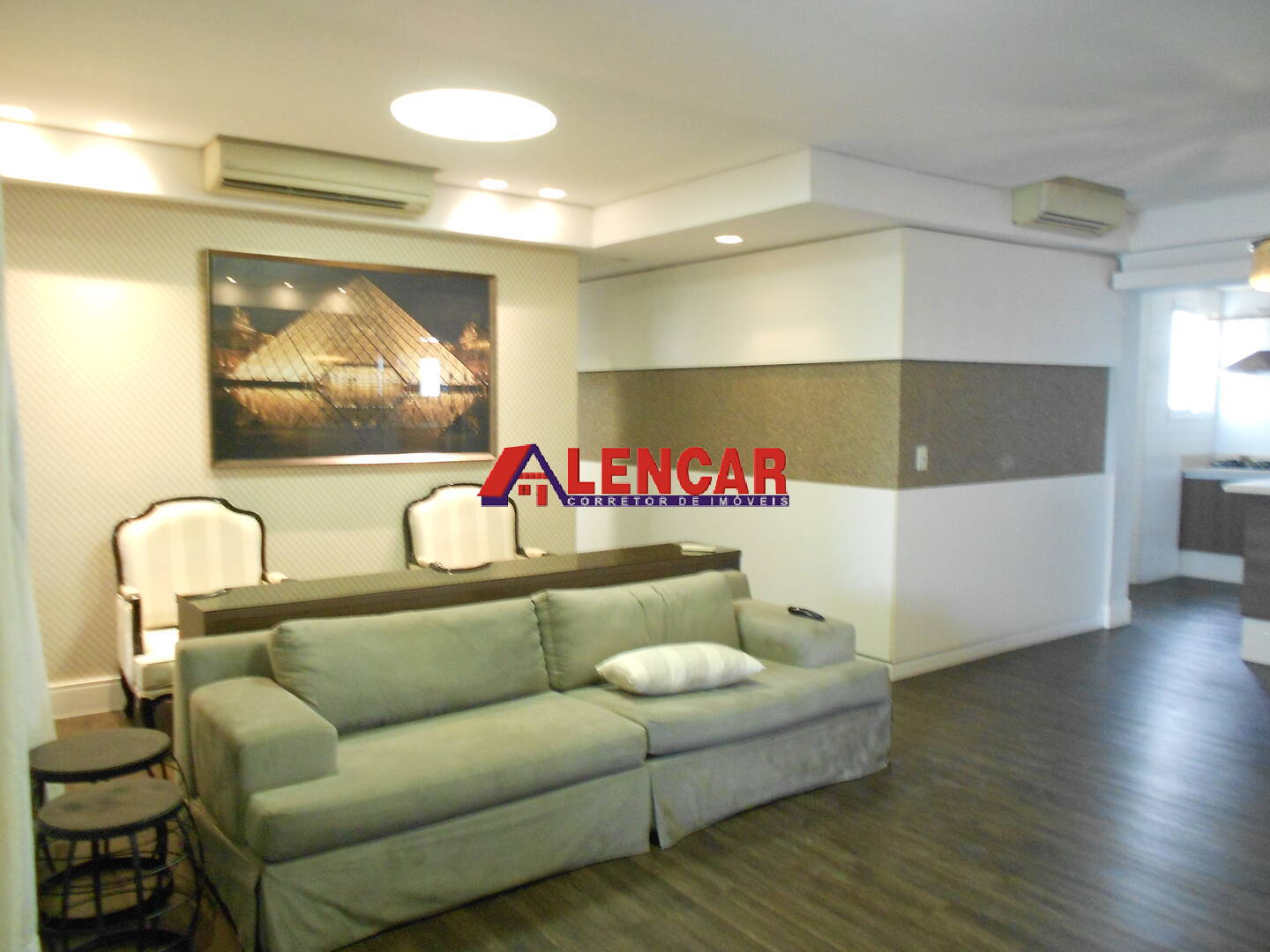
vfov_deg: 53.1
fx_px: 954
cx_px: 635
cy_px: 476
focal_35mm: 26
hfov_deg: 67.3
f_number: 3.2
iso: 400
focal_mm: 4.6
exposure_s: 1/10
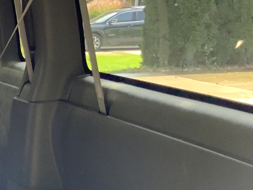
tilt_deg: -11.5
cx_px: -202
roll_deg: -0.9
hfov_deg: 15.8
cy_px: 181
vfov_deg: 13.8
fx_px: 775
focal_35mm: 106
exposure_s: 1/60
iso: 160
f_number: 1.8
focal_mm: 3
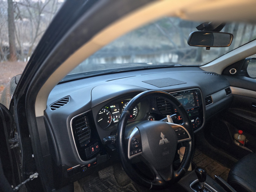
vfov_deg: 58.9
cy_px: 96
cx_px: 128
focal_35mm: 23
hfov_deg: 73.9
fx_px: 170
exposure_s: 1/100
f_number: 1.8
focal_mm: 5.4
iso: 1000
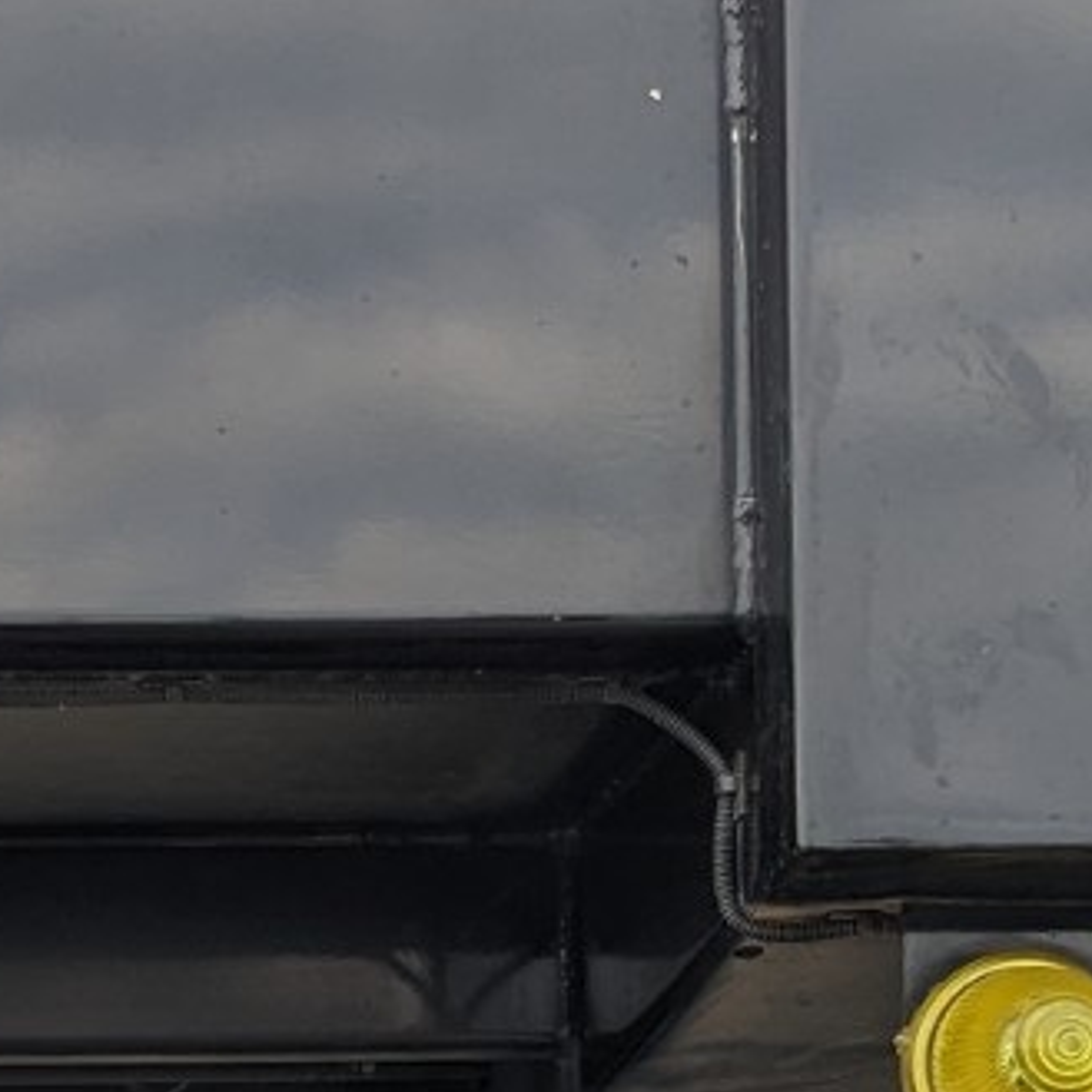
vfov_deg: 14.5
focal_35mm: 116
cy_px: 1311
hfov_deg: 14.7
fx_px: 4140
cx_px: -50
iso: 50
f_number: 1.73
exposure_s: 1/806
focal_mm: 4.38
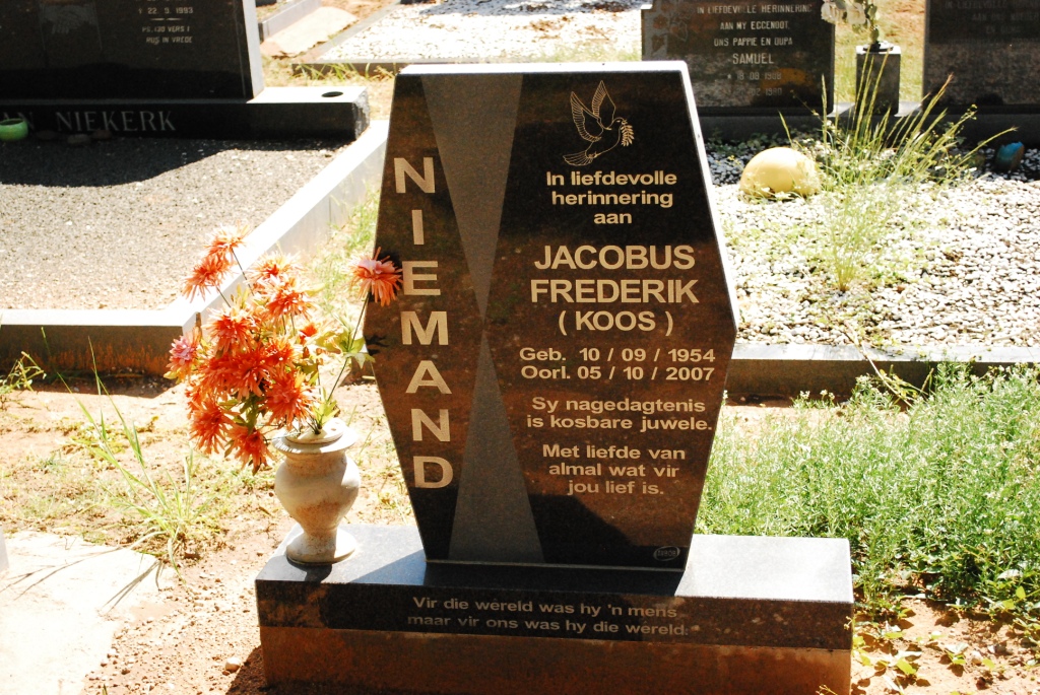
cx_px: 520
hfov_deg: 35.0
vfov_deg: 23.8
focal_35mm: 57
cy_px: 348
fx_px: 1648
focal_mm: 38
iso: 1600
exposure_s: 1/3200
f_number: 5.3
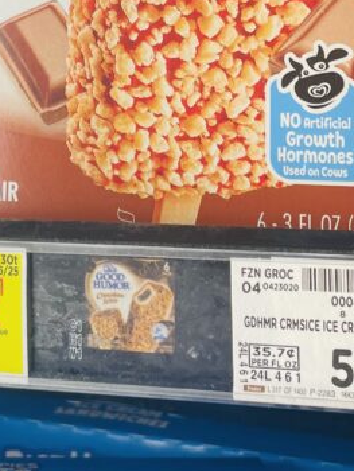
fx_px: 1035
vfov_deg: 25.0
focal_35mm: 76
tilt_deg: +3.2
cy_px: 59
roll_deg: -1.2
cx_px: 74
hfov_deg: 19.2
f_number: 1.6
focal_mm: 4.2
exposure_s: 1/120
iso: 40
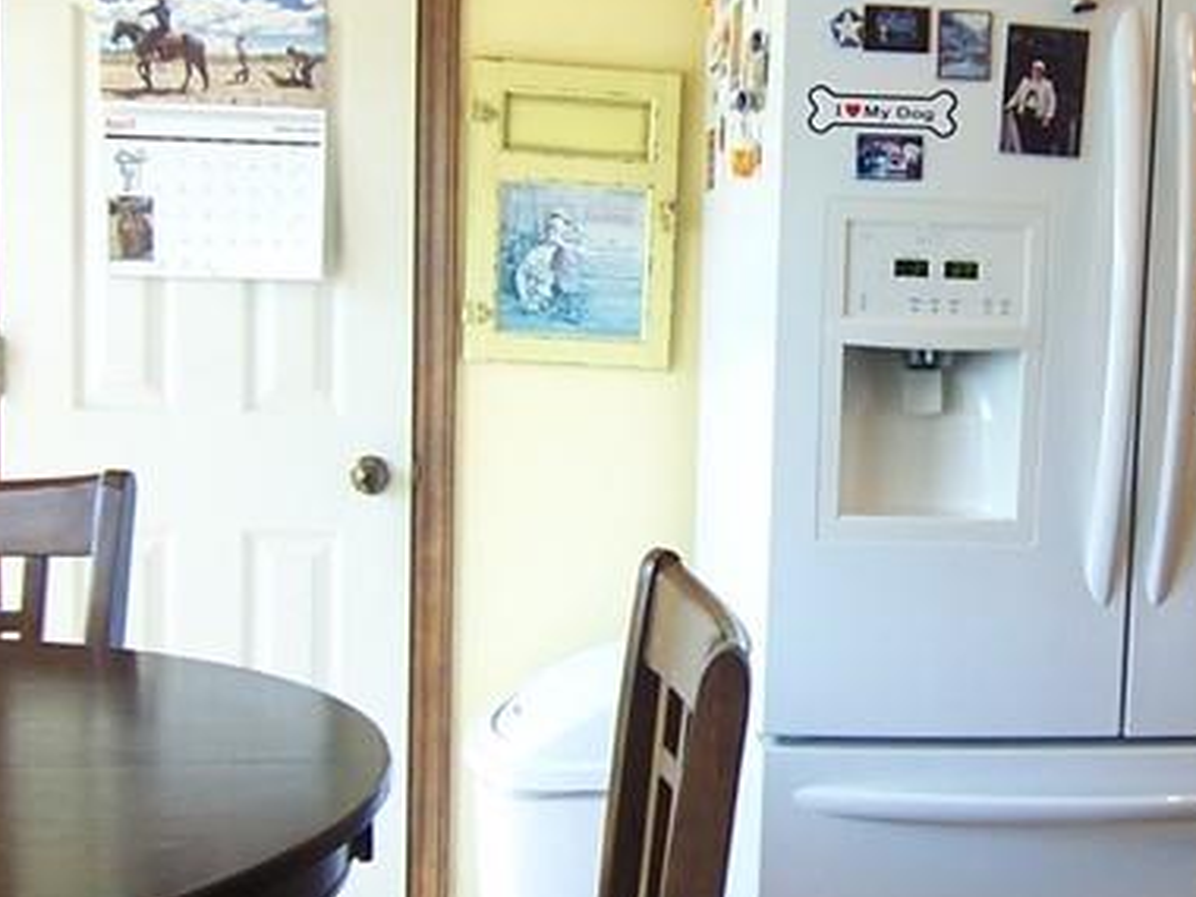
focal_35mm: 62
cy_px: 516
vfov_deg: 23.6
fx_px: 2142
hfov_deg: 30.5
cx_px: 941
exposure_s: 1/30
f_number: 2.8
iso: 80
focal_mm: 3.8
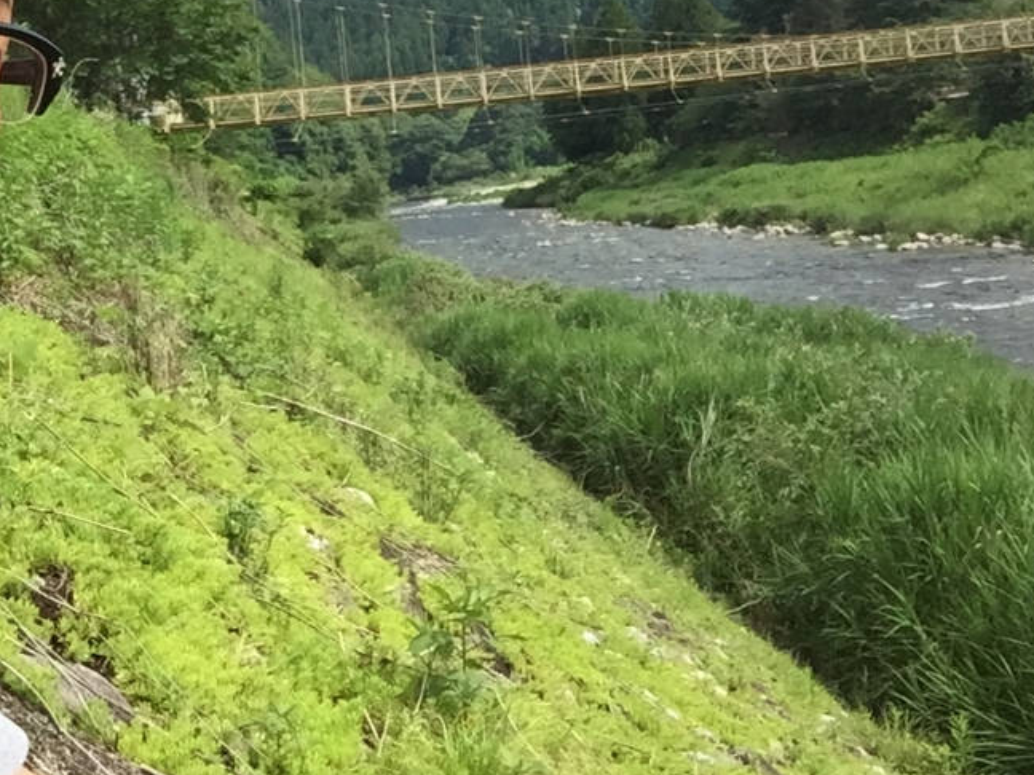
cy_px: 220
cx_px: 356
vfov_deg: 29.3
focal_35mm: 49
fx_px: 1464
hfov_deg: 38.5
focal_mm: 2.65
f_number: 2.2
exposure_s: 1/1107
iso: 32
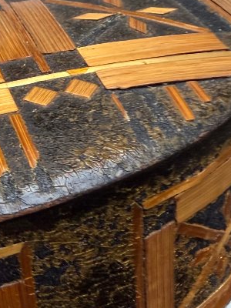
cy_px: 199
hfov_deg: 18.9
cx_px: -72
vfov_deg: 26.9
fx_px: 641
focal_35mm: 72
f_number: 2.2
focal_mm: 2.22
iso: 250
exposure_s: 1/100
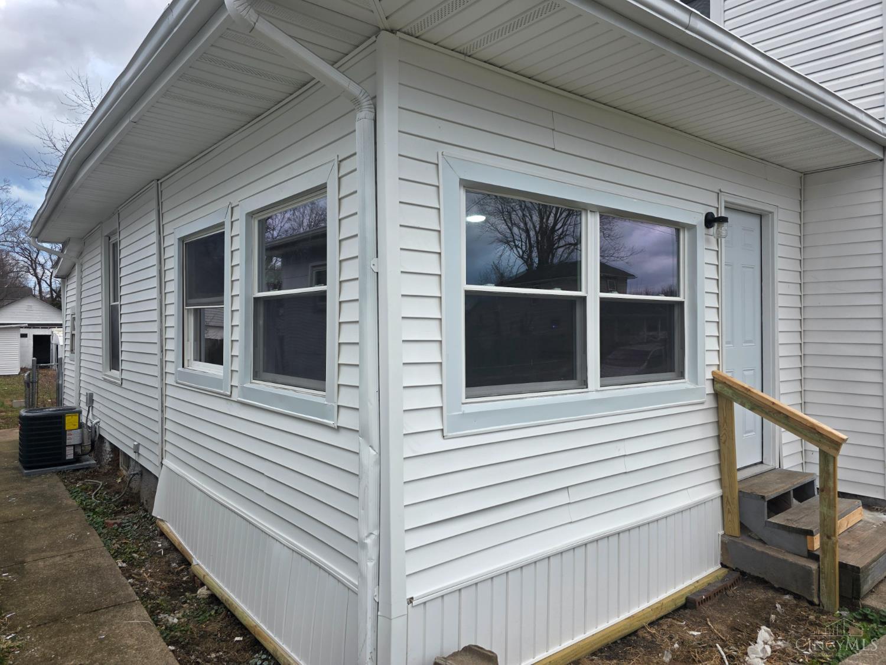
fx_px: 589
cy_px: 332
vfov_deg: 58.9
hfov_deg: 73.9
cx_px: 443
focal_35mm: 23
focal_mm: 6.3
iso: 80
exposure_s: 1/180
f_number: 1.7
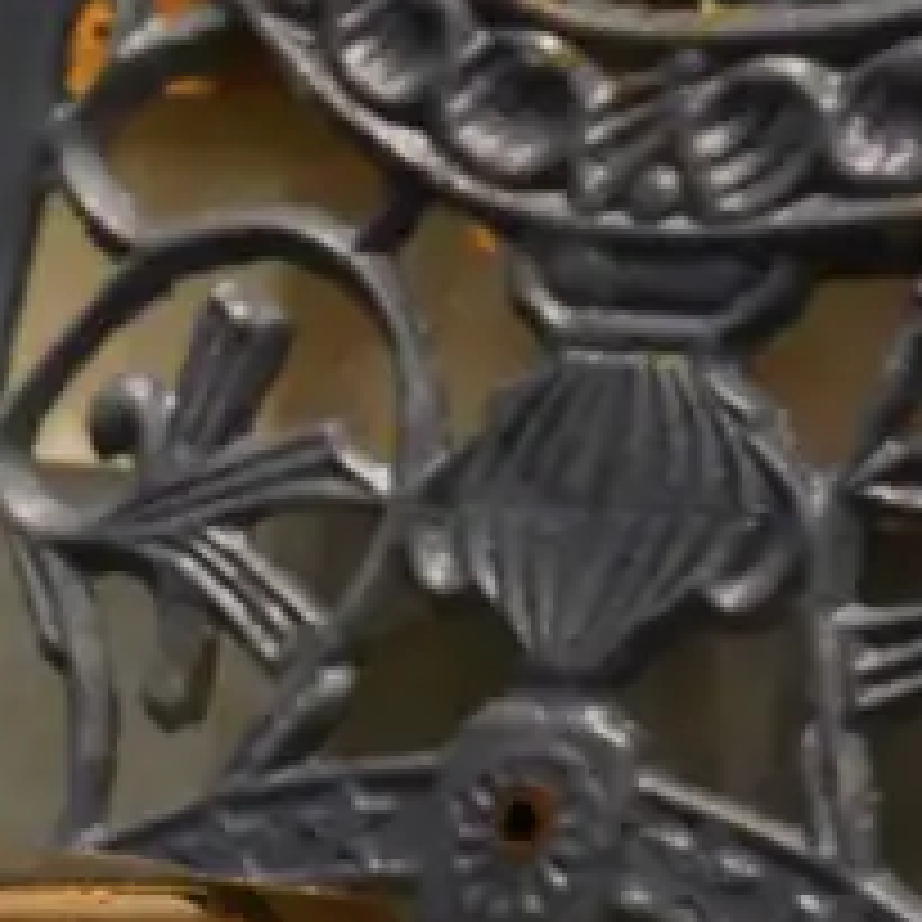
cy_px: 1653
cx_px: -1178
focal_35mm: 150
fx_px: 4520
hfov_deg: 10.3
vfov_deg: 10.9
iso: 3200
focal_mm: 17
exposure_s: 1/80
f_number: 4
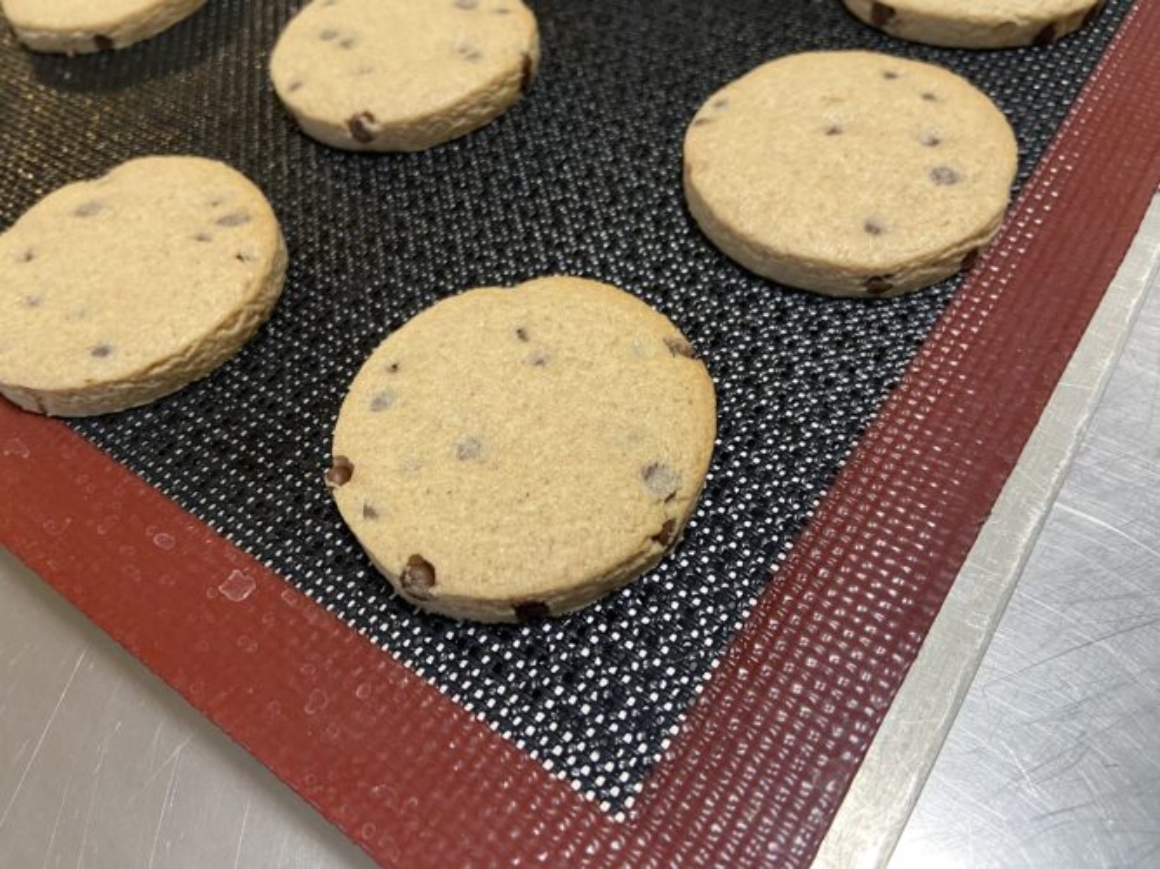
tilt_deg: -55.4
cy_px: 434
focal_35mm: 26
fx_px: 871
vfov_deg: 53.0
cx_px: 580
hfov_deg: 67.3
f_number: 1.8
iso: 250
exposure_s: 1/60
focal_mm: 4.25
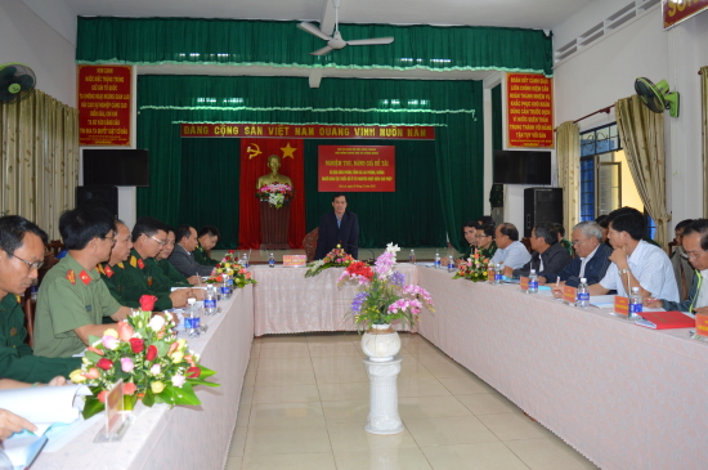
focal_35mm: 30
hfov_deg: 62.0
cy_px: 235
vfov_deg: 43.5
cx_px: 354
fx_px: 589
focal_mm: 20
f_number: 4
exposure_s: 1/80
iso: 400
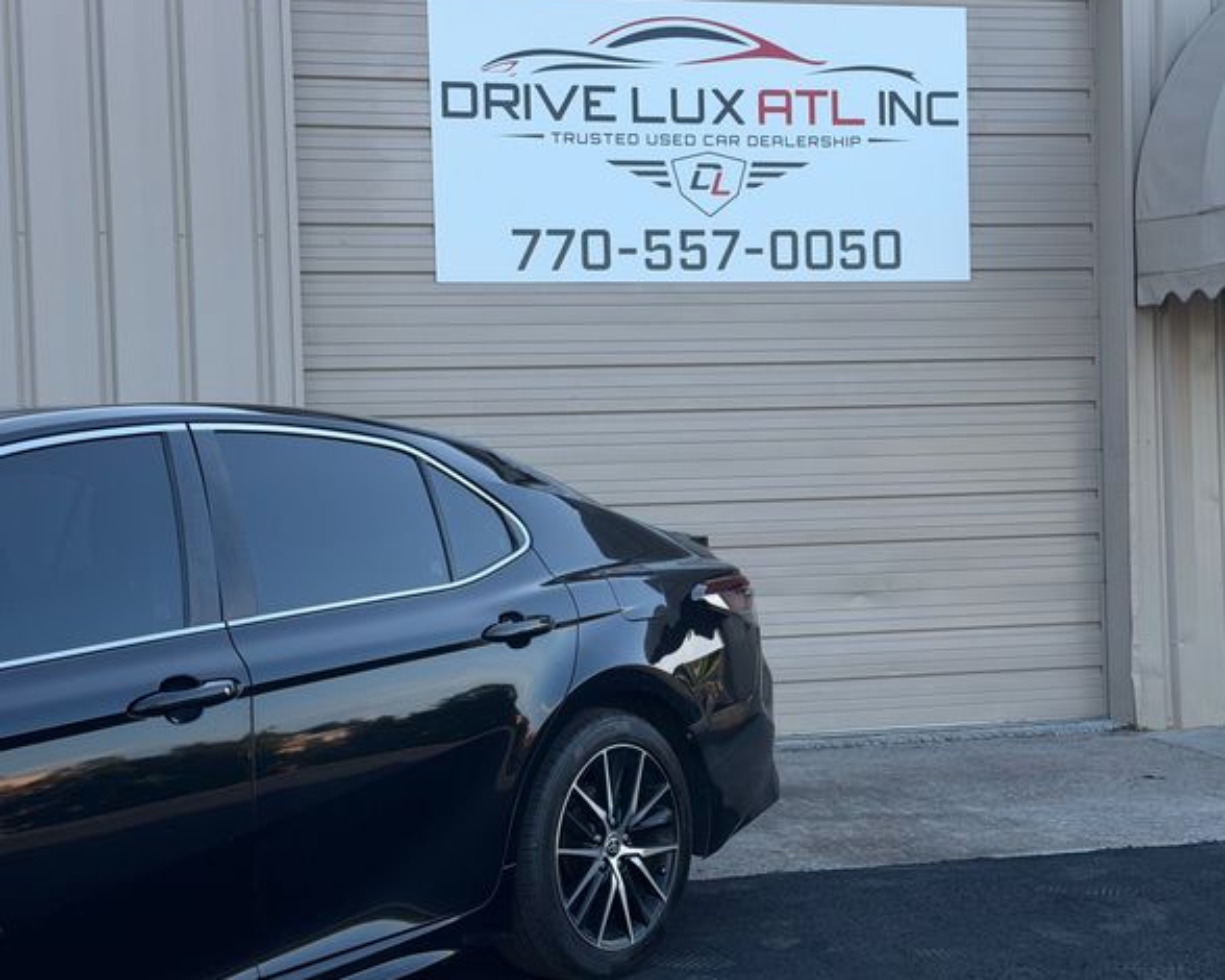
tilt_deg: +0.4
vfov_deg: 29.7
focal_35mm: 51
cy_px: 482
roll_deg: +2.5
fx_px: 1848
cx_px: 600
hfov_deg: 36.7
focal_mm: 6.76
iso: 80
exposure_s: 1/855
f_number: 1.78
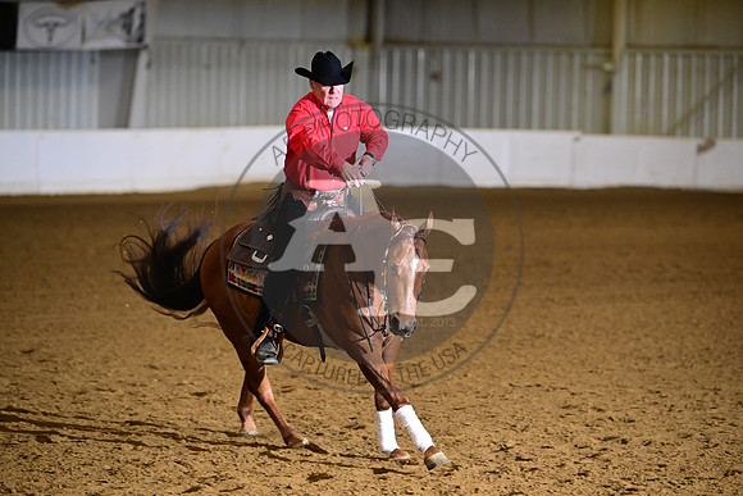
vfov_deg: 6.9
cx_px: 372
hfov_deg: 10.3
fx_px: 4129
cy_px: 248
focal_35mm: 200
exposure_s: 1/200
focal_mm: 200
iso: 2500
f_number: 4
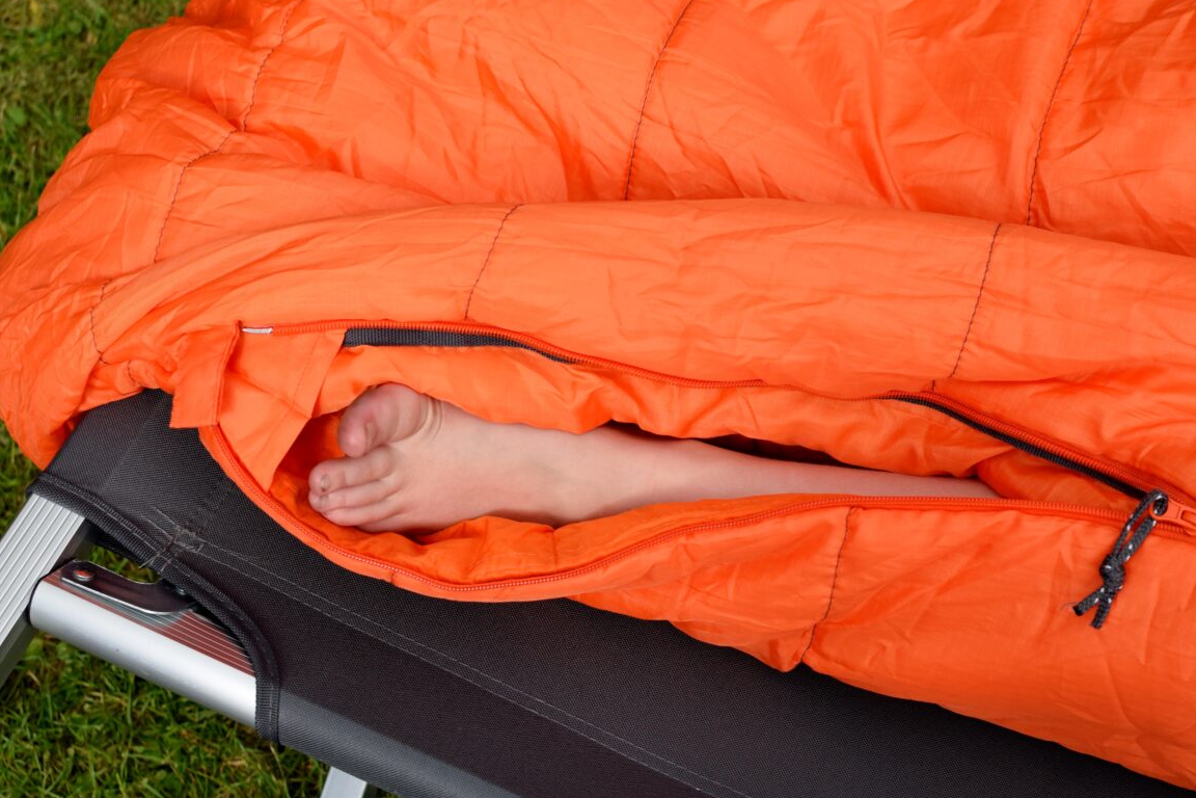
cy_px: 485
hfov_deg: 30.6
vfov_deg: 20.7
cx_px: 686
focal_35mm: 66
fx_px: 2180
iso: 400
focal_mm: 35
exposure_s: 1/1600
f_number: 5.6
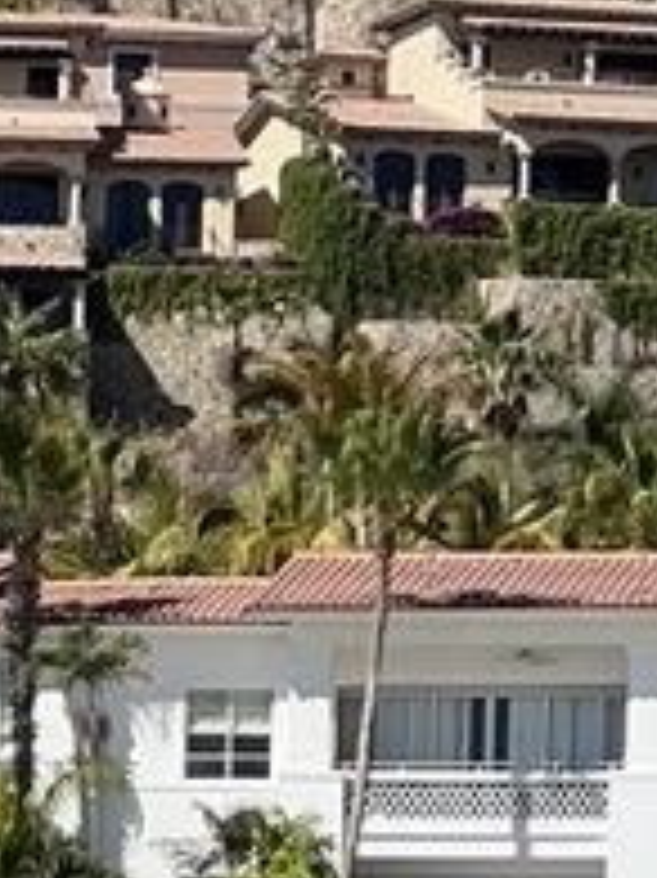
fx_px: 10260
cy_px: 2220
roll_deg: +1.8
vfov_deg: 4.8
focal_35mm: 405
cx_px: -234
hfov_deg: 3.7
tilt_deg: -7.6
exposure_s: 1/840
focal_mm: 9
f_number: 2.8
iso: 32
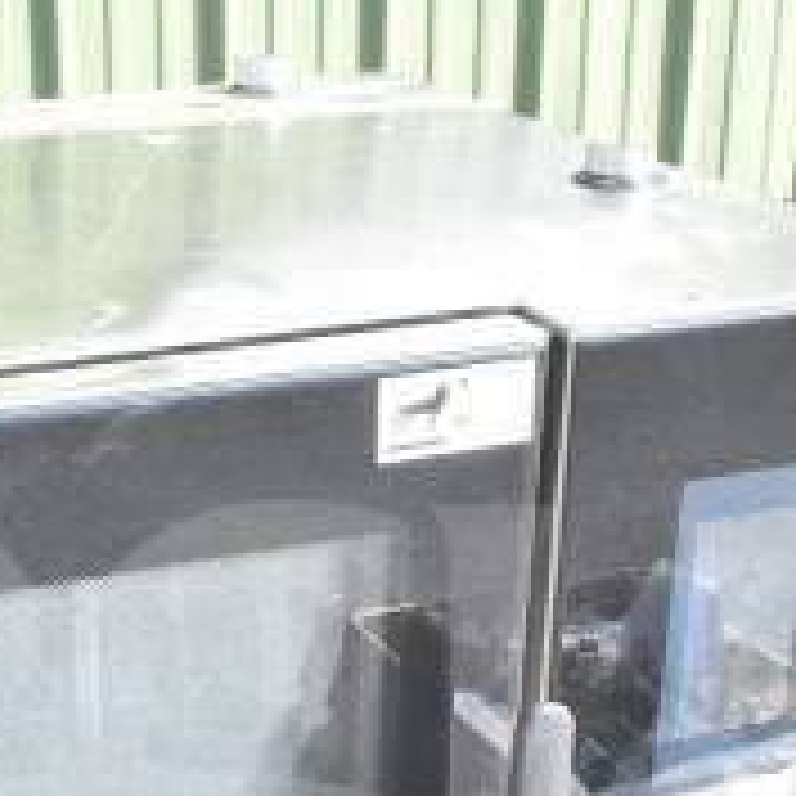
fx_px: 2055
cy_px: 861
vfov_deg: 20.9
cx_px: 153
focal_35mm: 79
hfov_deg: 21.6
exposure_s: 1/400
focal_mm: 18
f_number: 10
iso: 1600
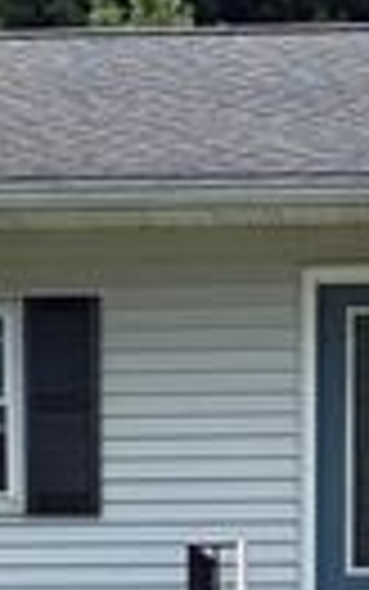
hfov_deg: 7.3
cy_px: 1074
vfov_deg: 10.9
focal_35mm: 179
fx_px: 2877
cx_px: 248
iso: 50
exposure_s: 1/3623
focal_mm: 5.96
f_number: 1.6
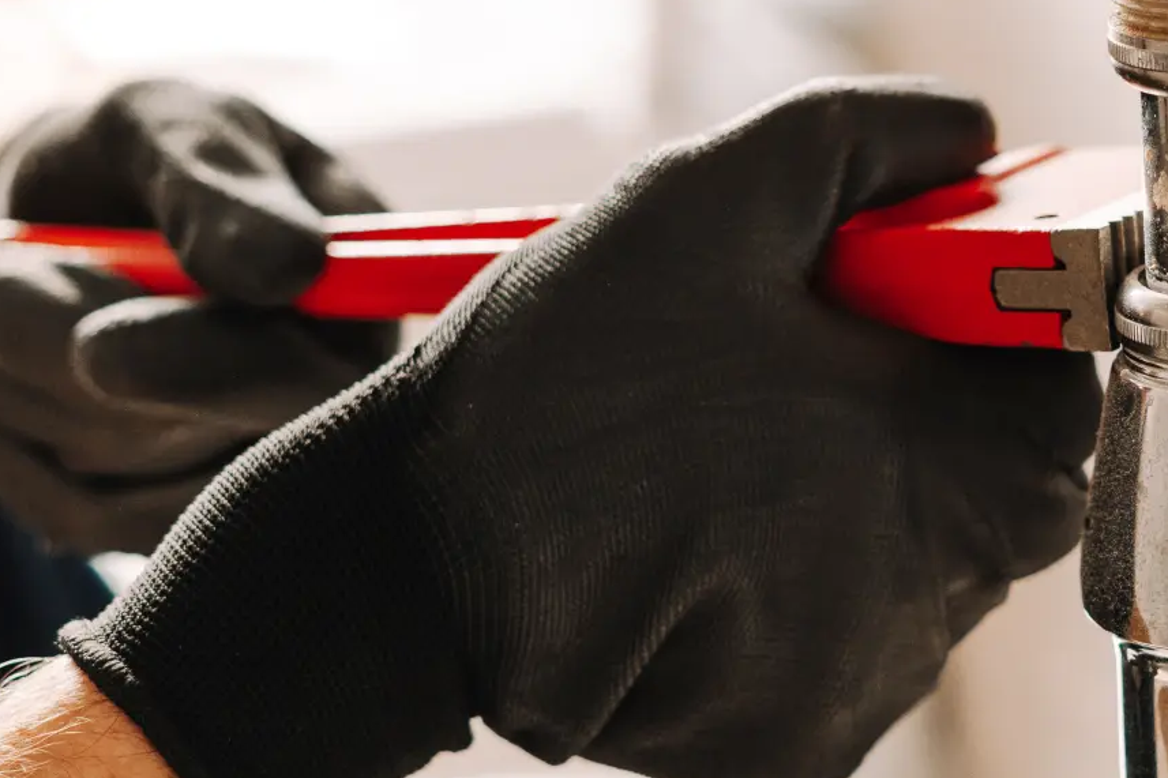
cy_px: 281
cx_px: 1116
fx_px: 3633
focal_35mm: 112
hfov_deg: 17.9
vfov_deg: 12.2
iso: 500
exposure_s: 1/500
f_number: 2.8
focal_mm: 50
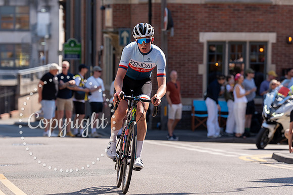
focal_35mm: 156
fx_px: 1272
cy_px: 73
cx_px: 136
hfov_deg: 13.1
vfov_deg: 8.8
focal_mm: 125
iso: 160
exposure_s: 1/1000
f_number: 3.5
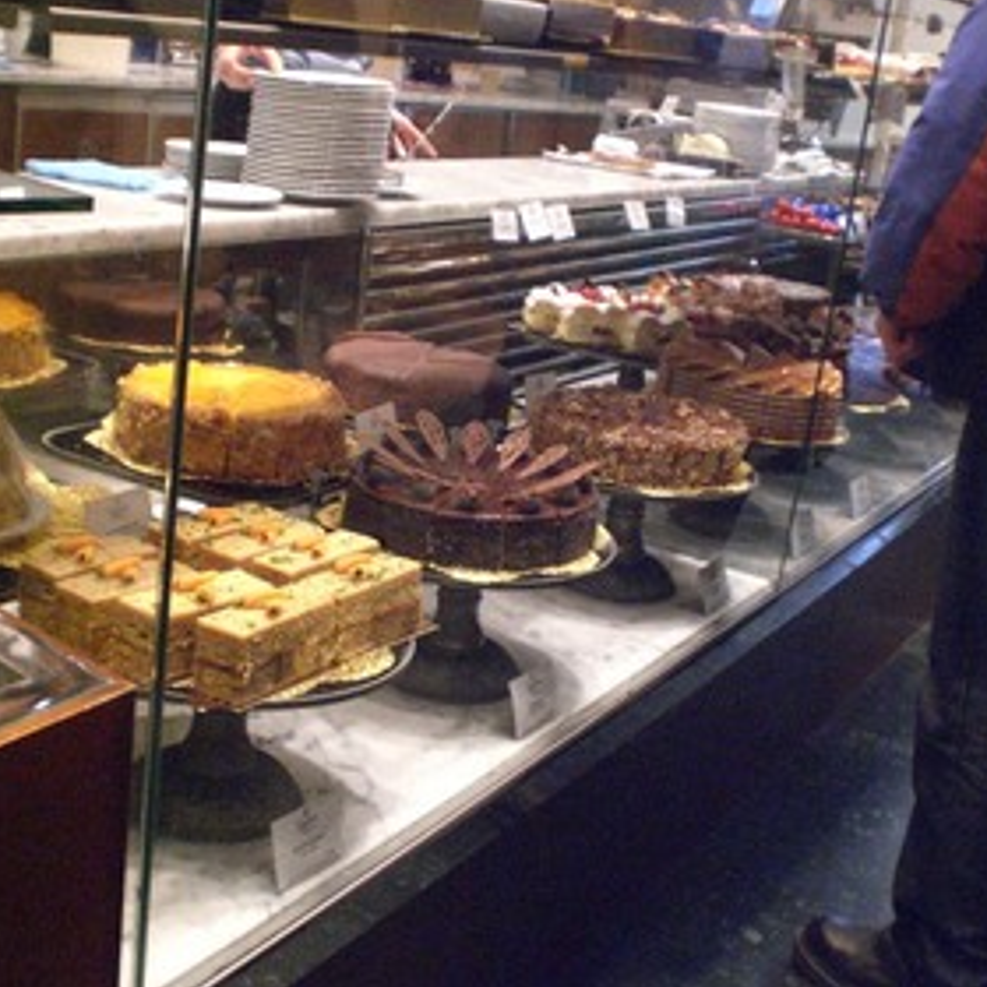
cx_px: 557
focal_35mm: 48
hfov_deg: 35.3
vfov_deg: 35.3
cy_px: 472
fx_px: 1548
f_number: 3.1
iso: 800
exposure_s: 1/50
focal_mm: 6.3
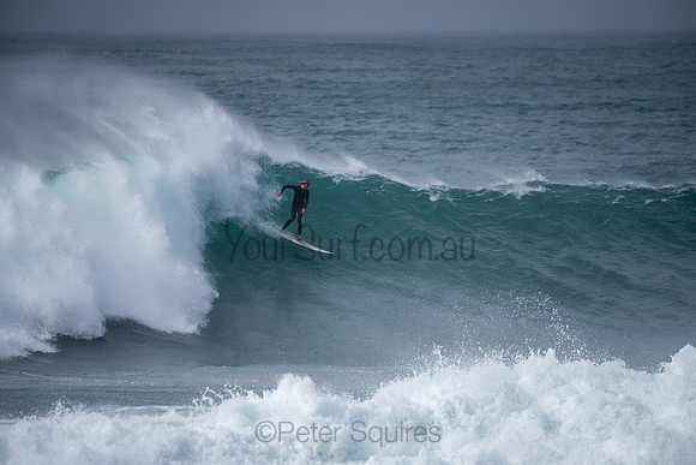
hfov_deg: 3.8
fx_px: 10414
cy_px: 232
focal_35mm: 539
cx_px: 348
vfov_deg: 2.6
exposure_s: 1/1000
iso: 100
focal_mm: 500
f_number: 5.6
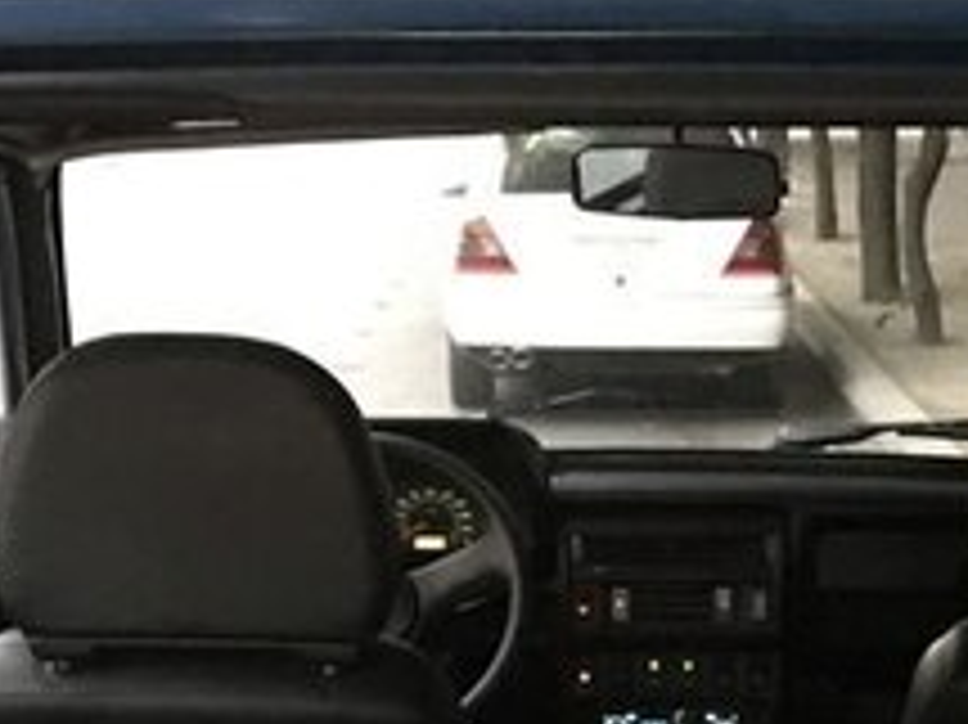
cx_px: 639
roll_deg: -0.6
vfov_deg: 16.1
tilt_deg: -19.9
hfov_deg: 22.7
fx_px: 2404
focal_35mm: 86
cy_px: 978
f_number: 1.8
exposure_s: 1/4
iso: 100
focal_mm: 3.99
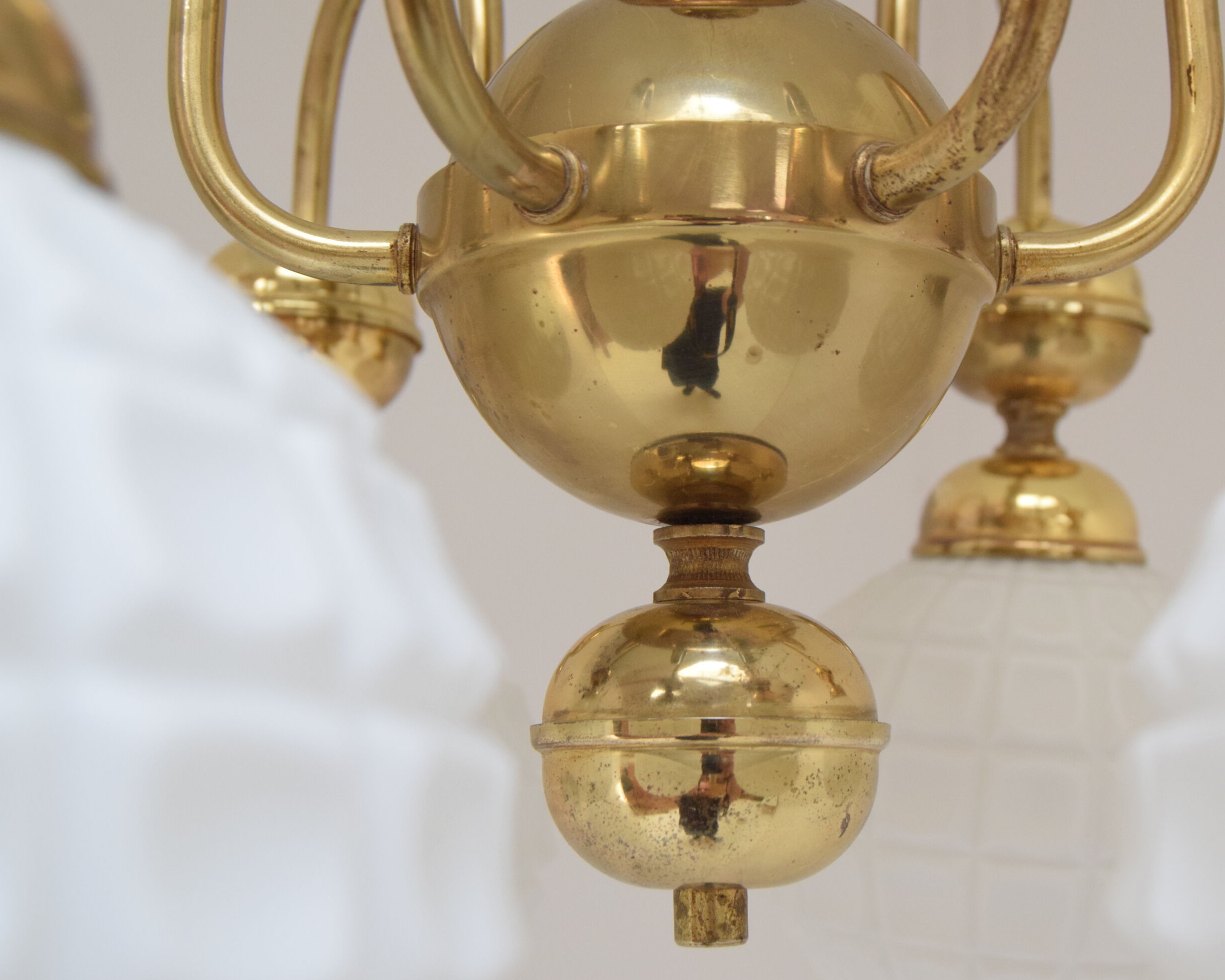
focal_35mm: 55
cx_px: 742
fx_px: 1994
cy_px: 488
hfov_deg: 34.0
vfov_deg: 27.6
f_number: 7.1
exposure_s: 1/200
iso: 1600
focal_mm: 32
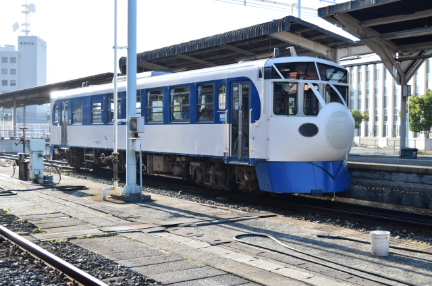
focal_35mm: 48
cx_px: 216
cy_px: 143
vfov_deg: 28.0
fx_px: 575
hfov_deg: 41.2
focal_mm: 32
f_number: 5.6
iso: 100
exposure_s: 1/125
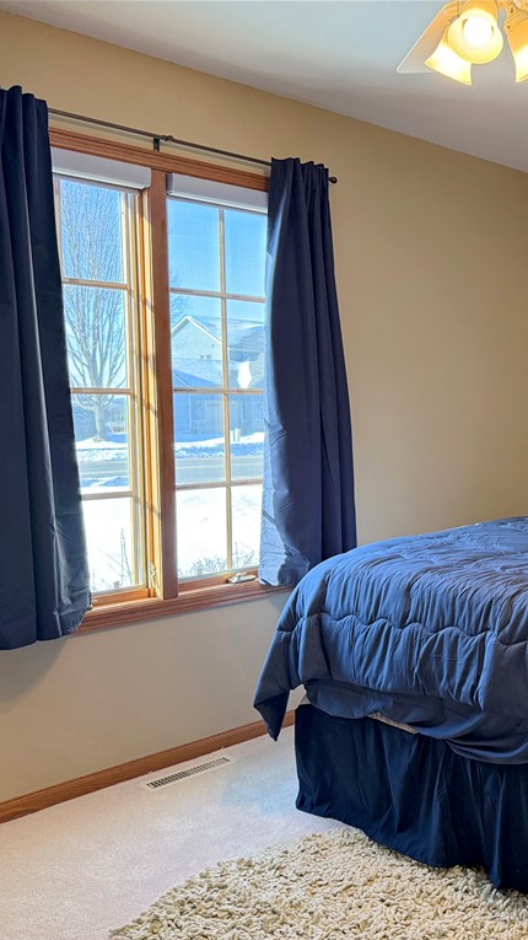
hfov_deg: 31.7
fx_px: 872
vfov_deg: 56.6
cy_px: 471
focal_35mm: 35
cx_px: 501
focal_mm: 6.76
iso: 250
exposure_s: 1/120
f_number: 1.78
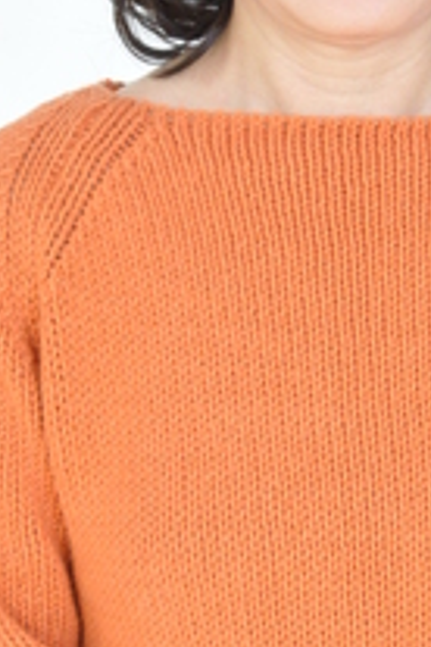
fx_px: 4848
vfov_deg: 7.6
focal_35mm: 270
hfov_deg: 5.1
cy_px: 238
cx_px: 403
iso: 1600
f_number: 4.2
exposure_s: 1/40
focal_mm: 62
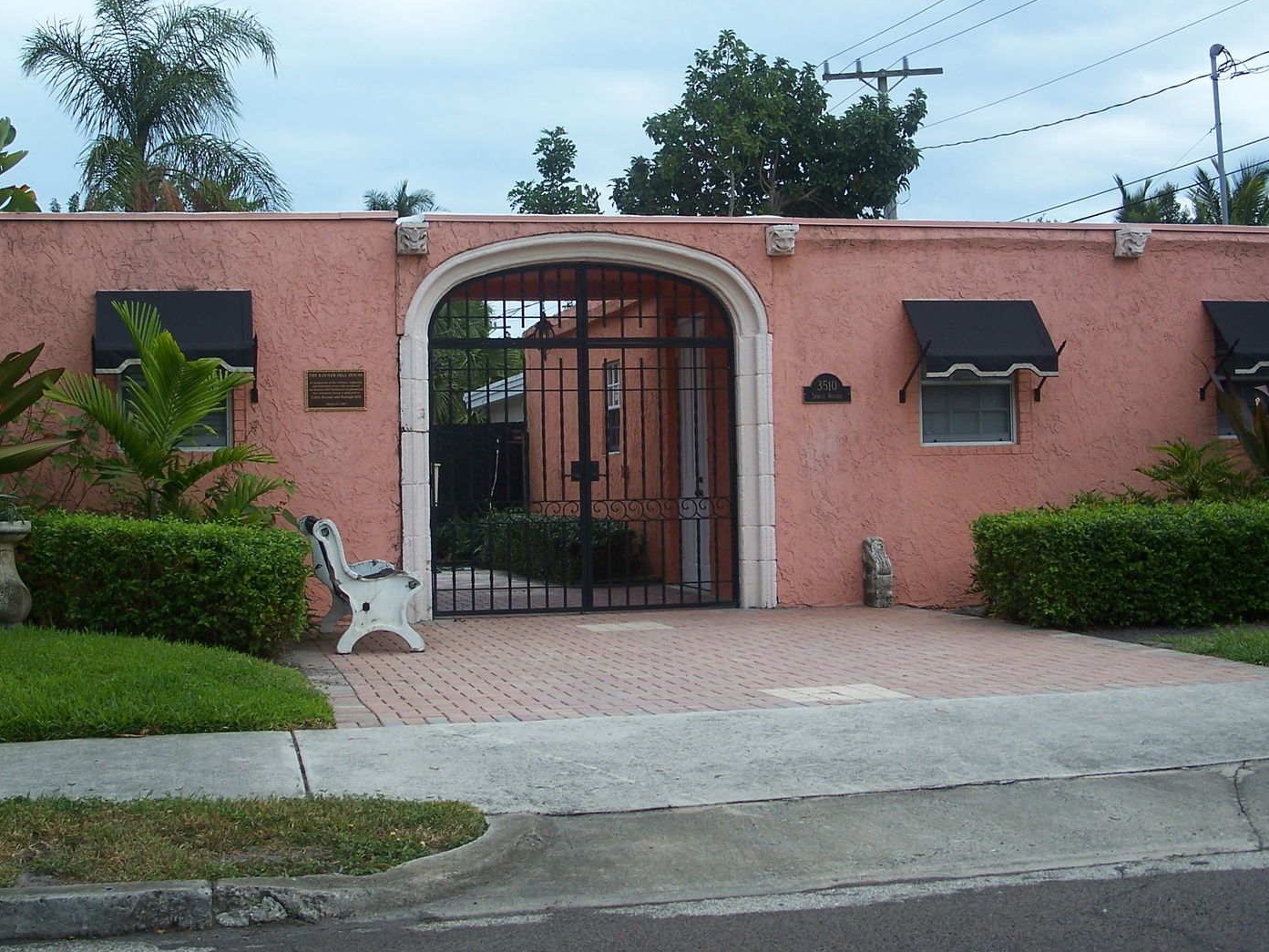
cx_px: 569
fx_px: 1870
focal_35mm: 51
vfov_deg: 28.5
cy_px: 392
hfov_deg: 37.5
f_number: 2.8
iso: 64
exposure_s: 1/640
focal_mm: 7.8
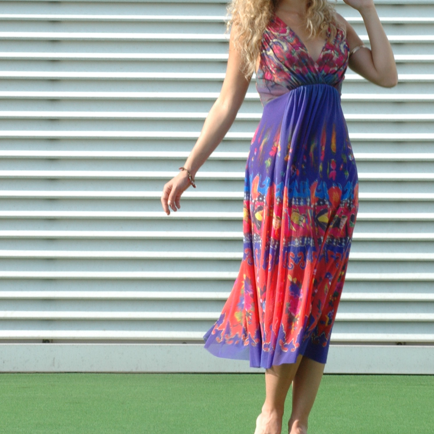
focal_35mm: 113
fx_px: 1603
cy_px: 99
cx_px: 179
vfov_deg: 15.3
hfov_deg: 15.4
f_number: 16
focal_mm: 44
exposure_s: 1/60
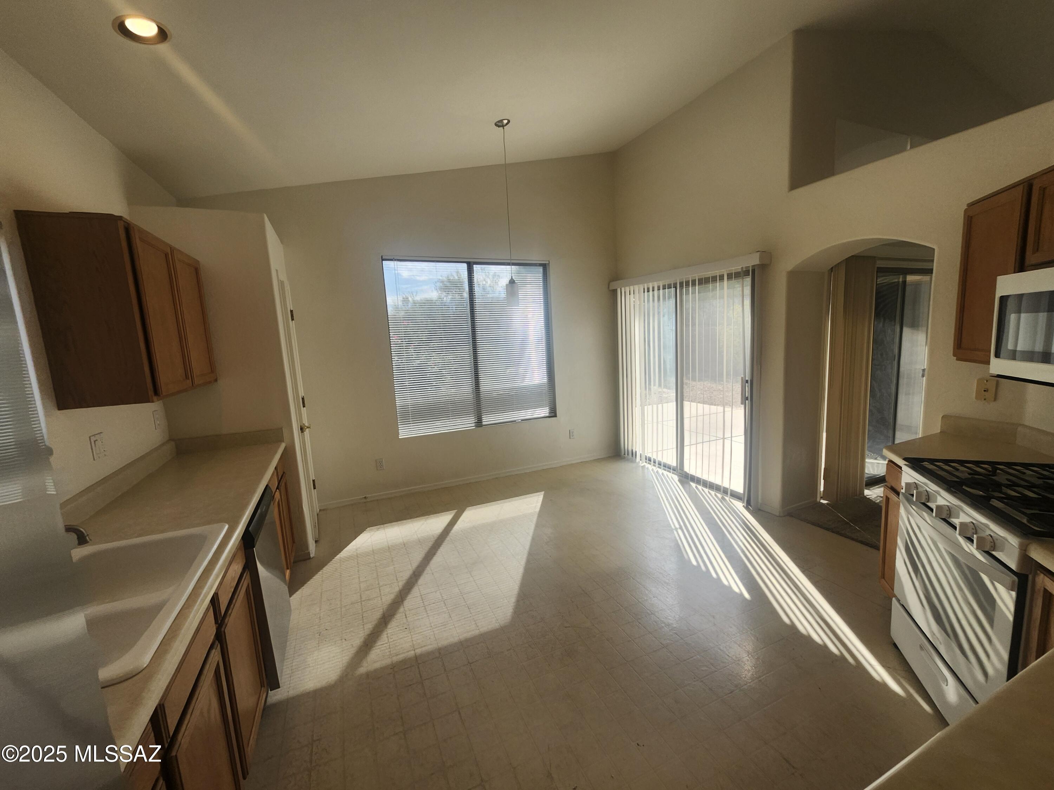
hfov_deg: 106.2
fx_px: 396
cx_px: 527
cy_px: 395
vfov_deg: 89.9
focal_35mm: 13
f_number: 2.2
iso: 40
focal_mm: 1.74
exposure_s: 1/304
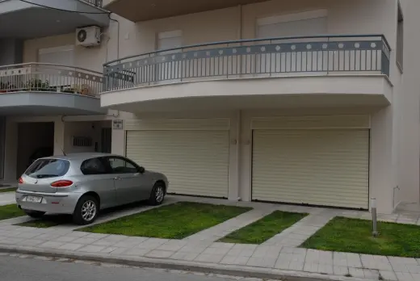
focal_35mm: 34
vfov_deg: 38.5
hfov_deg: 55.1
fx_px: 403
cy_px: 140
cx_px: 210
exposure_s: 1/125
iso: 400
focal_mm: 23
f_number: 7.1
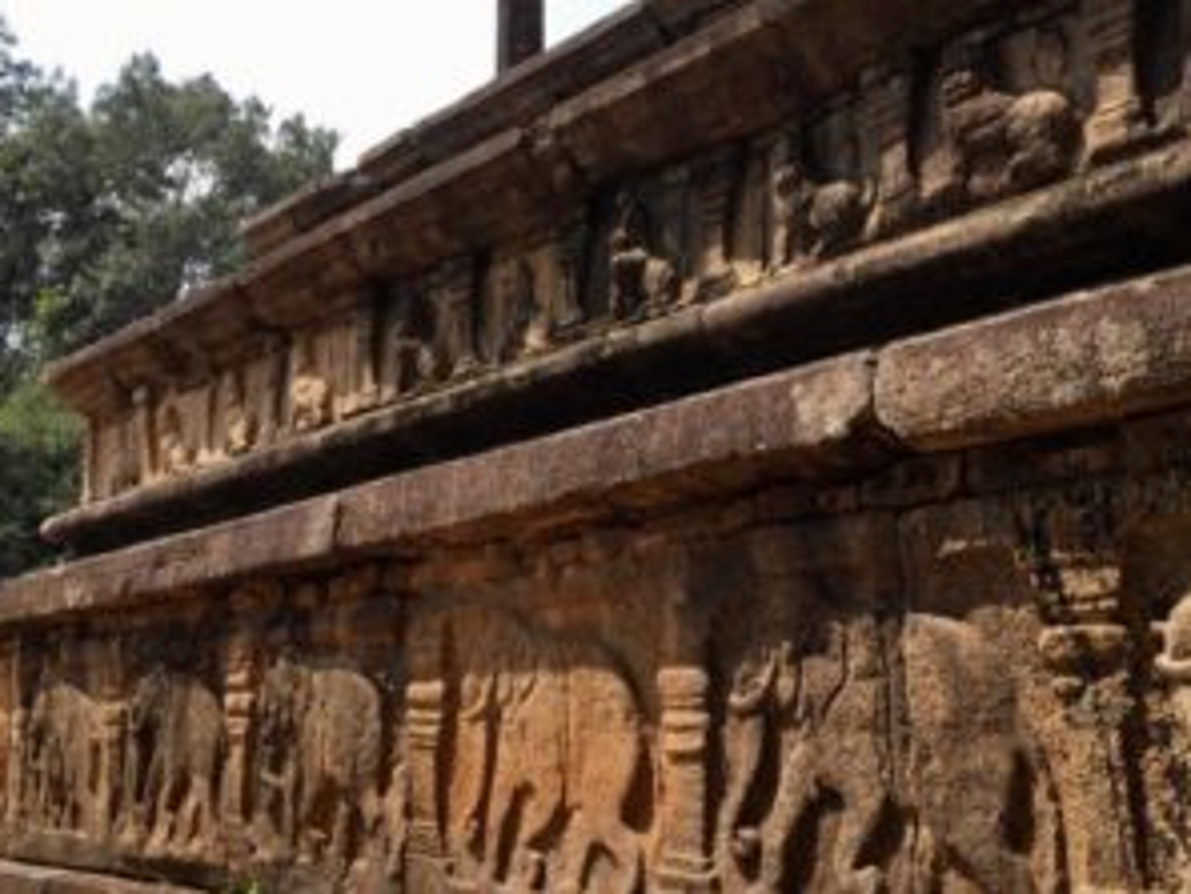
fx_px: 1514
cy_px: 421
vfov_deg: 32.9
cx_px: 810
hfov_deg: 42.3
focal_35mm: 44
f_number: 2.2
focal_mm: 4.15
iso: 25
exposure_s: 1/663
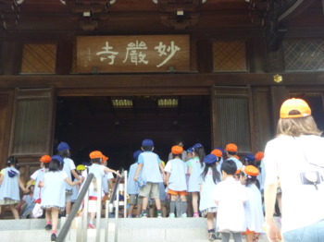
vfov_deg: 27.0
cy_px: 121
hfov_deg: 35.6
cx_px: 162
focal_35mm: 54
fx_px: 505
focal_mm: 9.7
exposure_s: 1/250
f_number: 5
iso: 400
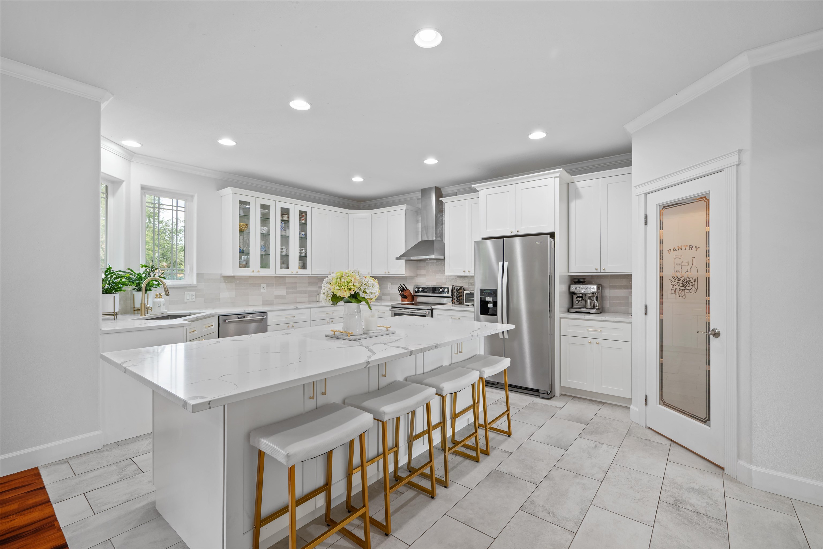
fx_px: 366
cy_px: 274
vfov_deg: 73.7
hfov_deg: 96.7
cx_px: 412
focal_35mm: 16
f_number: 8
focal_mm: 16
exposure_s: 1
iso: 100
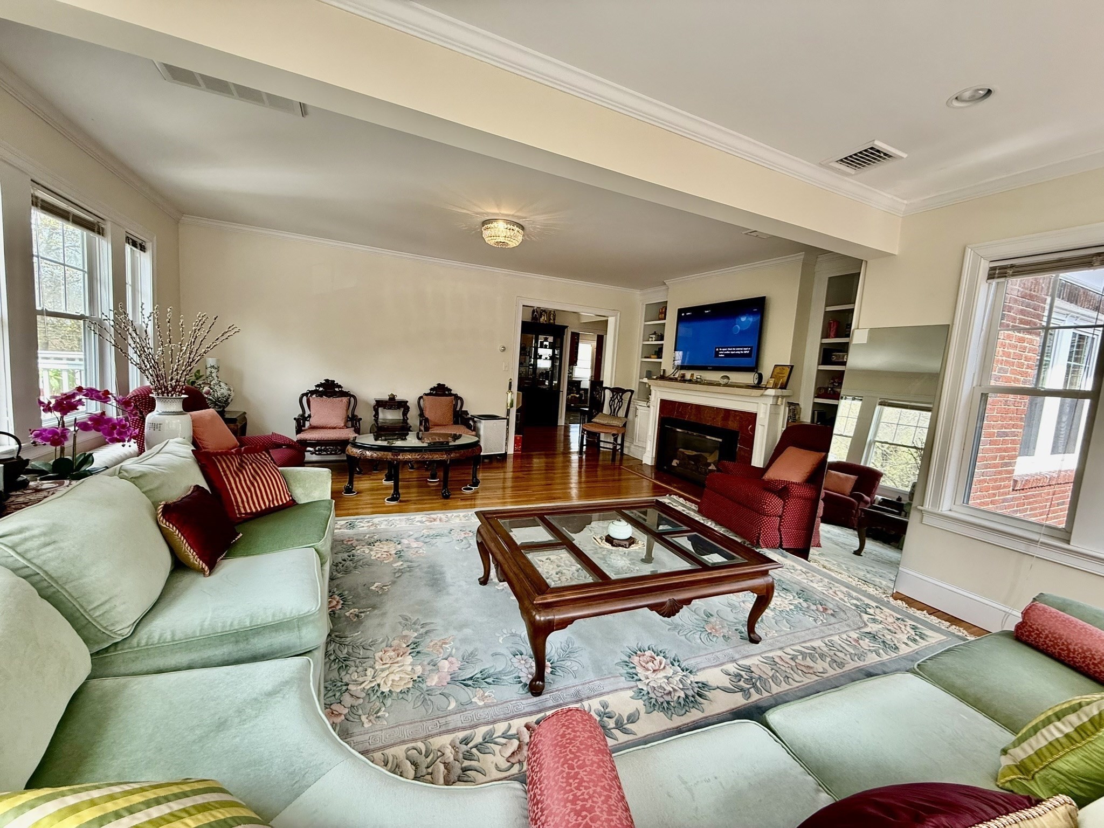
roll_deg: -3.7
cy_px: 414
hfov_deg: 102.1
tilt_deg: -5.4
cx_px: 552
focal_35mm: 14
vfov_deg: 85.7
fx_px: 446
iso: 125
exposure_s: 1/99
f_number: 2.2
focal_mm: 2.22
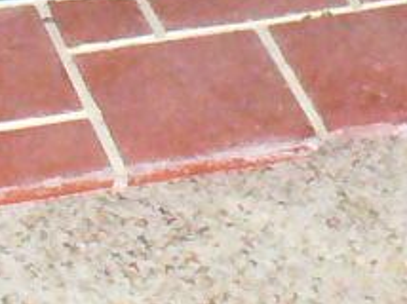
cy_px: -741
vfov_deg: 5.0
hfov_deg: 7.2
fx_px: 3253
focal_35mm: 277
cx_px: 107
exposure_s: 1/60
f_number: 2.8
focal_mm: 6.1
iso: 400
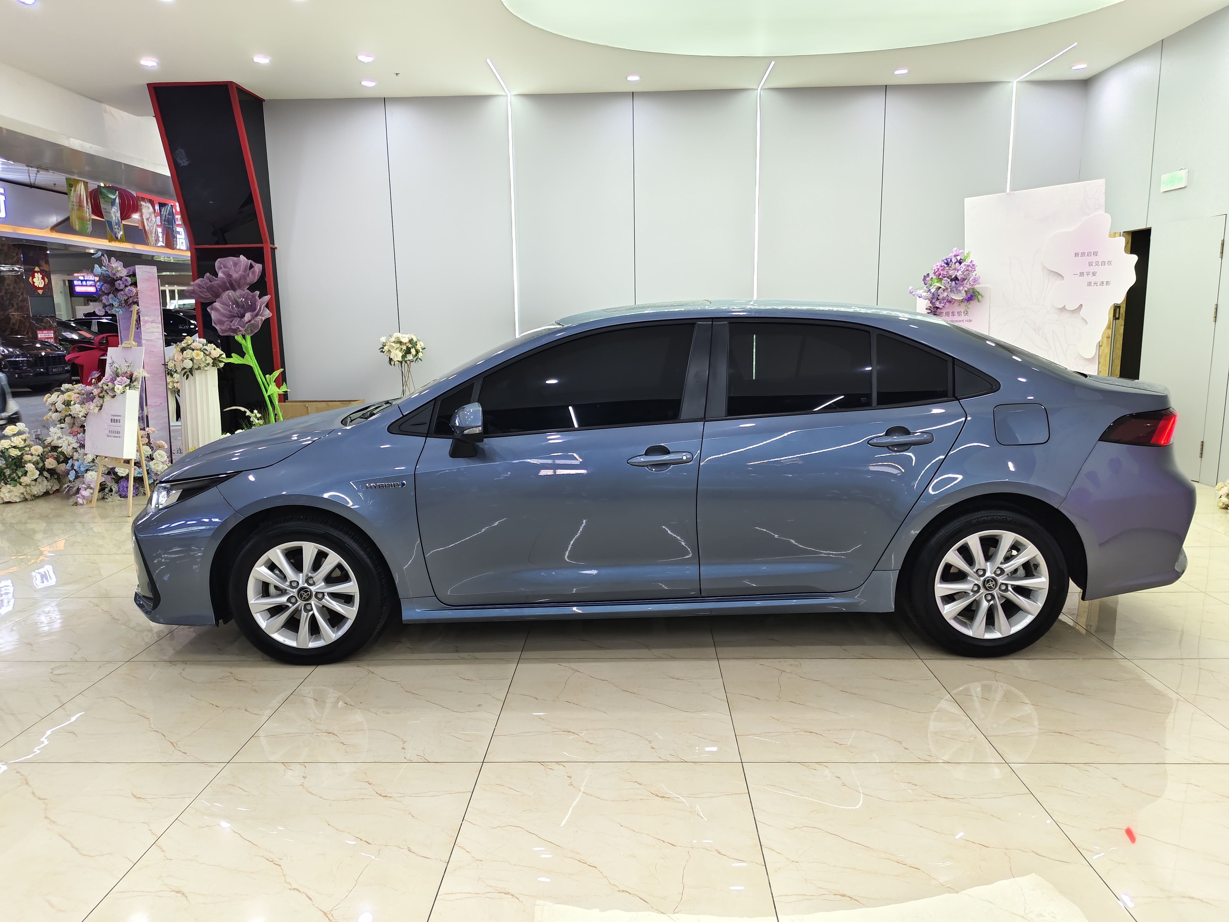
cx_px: 614
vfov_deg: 56.8
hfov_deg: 71.6
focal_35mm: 24
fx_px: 852
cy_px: 461
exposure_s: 1/50
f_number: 1.88
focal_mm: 5.56
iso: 359
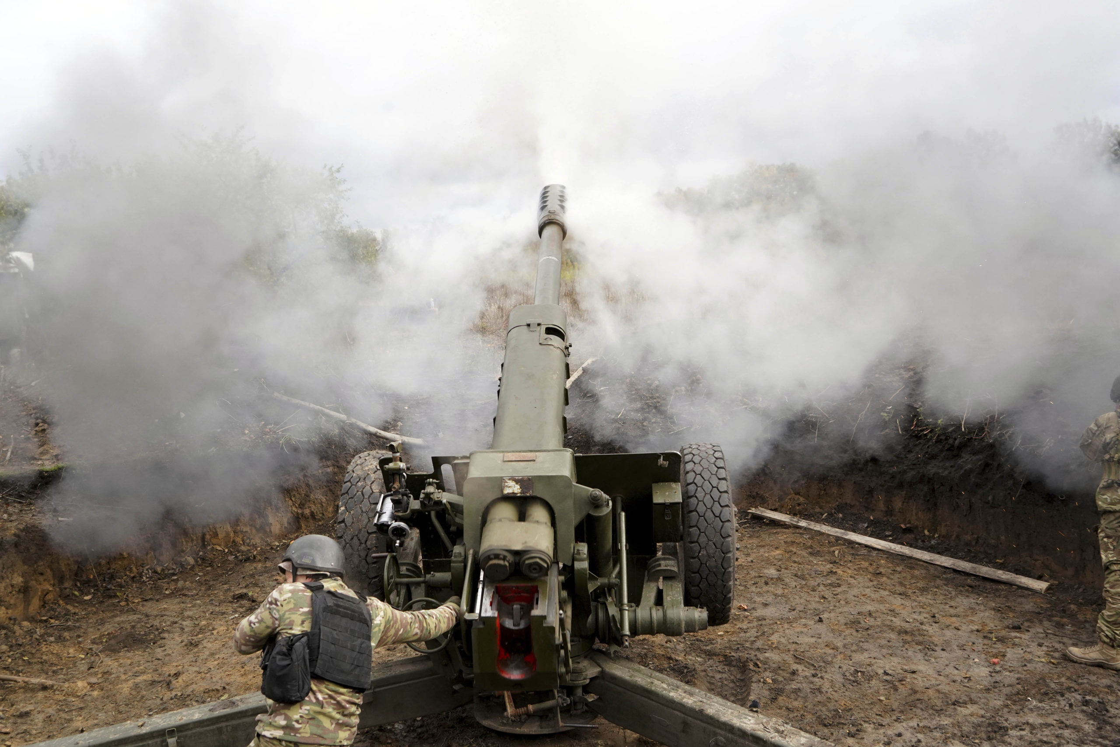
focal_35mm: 32
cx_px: 560
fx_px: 996
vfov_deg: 41.1
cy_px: 374
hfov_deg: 58.7
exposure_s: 1/800
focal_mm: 32
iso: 2000
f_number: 8
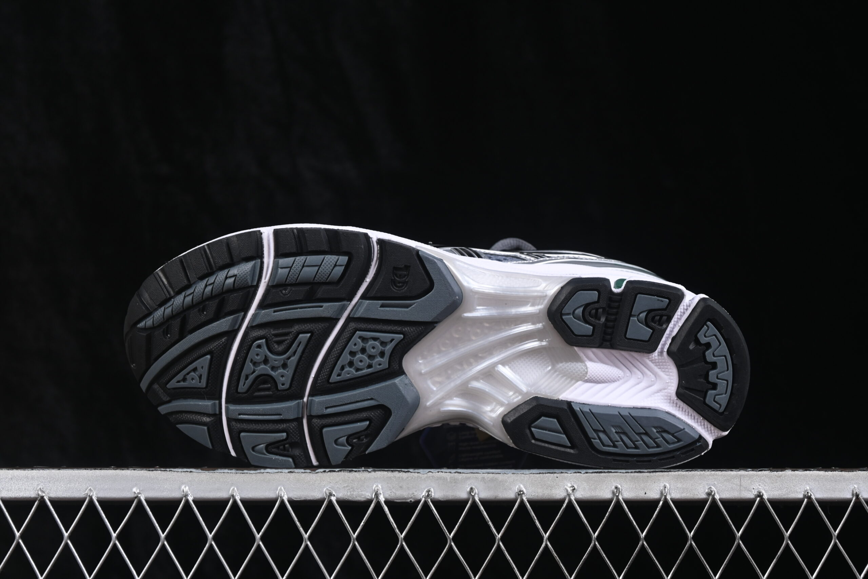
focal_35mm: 75
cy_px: 290
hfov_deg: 27.0
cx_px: 434
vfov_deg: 18.2
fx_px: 1808
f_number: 6.3
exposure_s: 1/60
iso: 160
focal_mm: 50
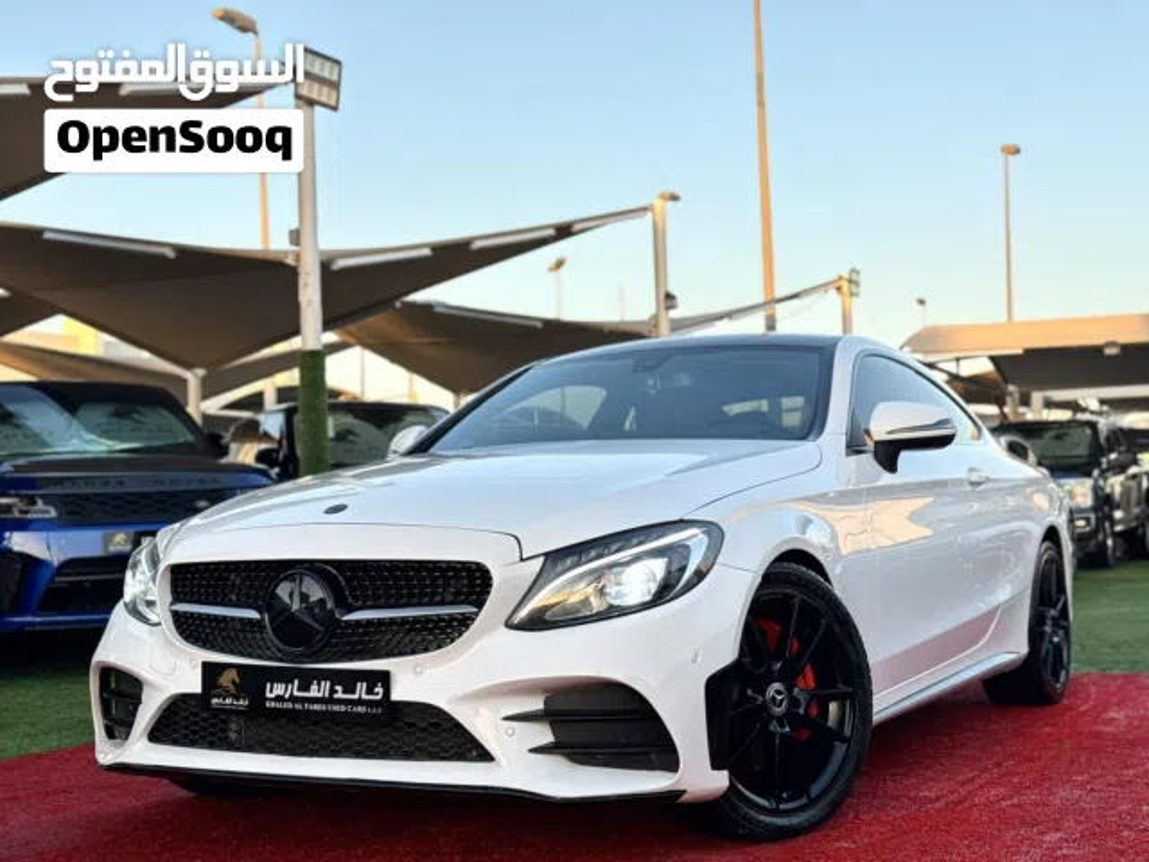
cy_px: 431
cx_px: 574
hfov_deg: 39.7
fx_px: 1593
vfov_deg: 30.3
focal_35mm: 48
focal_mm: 6.76
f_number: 1.78
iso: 64
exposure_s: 1/420
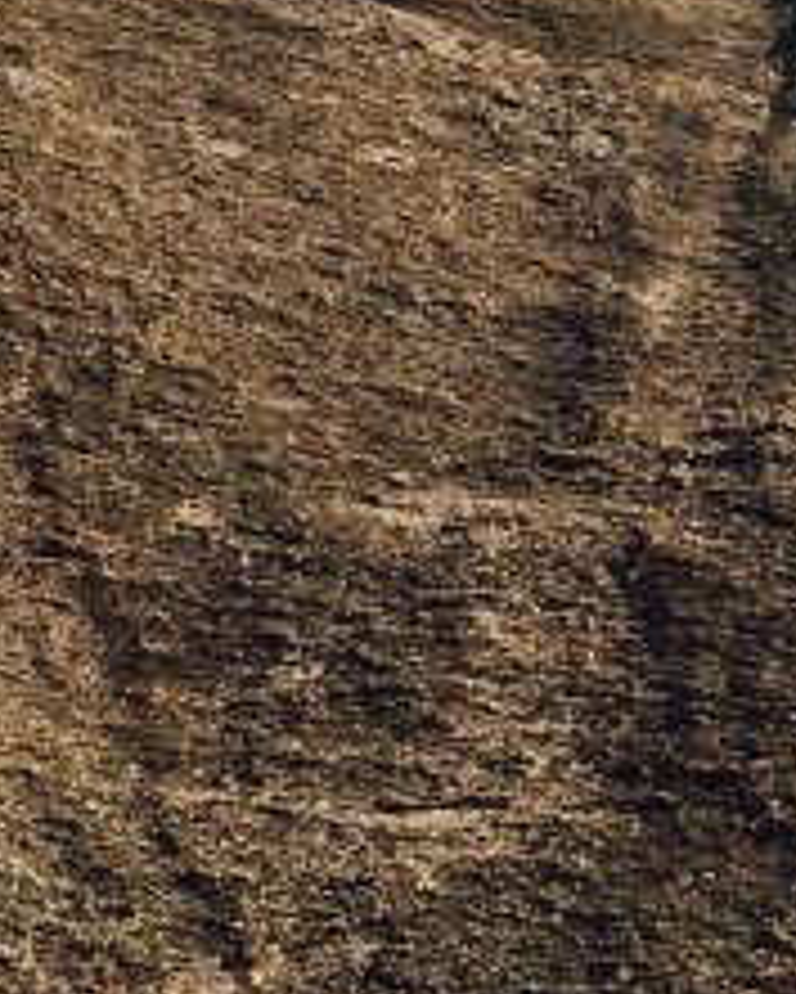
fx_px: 3855
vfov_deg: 14.6
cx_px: 971
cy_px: 220
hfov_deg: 11.5
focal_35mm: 131
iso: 32
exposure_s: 1/2933
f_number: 2.2
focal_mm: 4.15
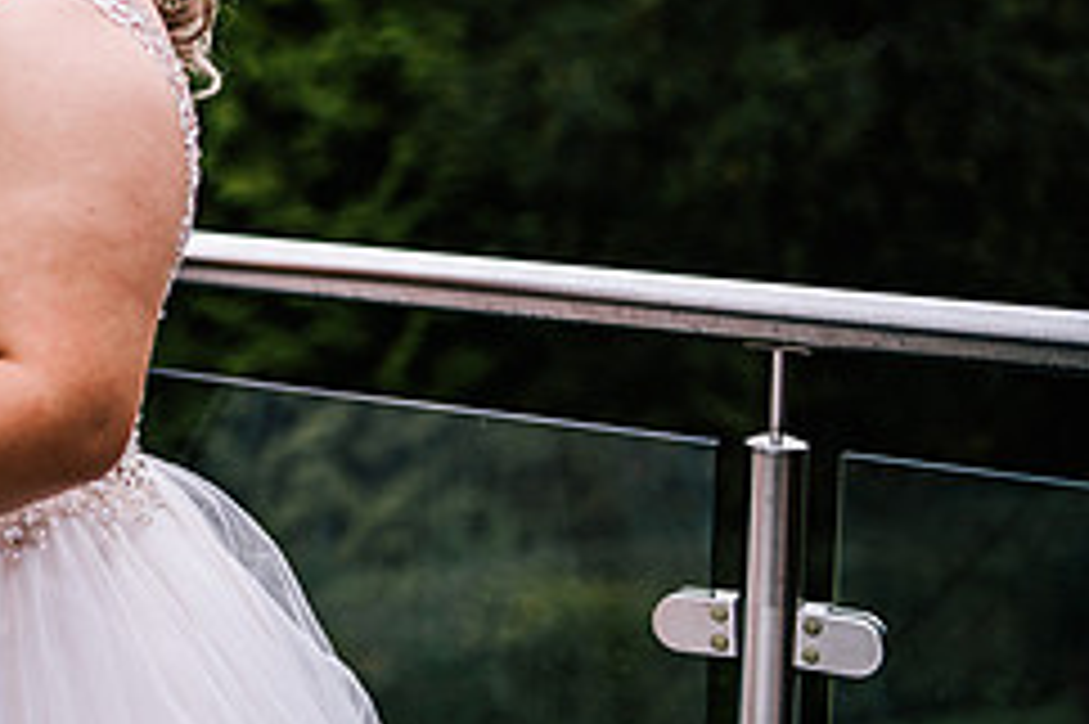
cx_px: -184
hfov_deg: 22.5
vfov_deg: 16.0
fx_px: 2539
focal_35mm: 84
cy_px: 65
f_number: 1.4
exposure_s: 1/250
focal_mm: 35
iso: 100
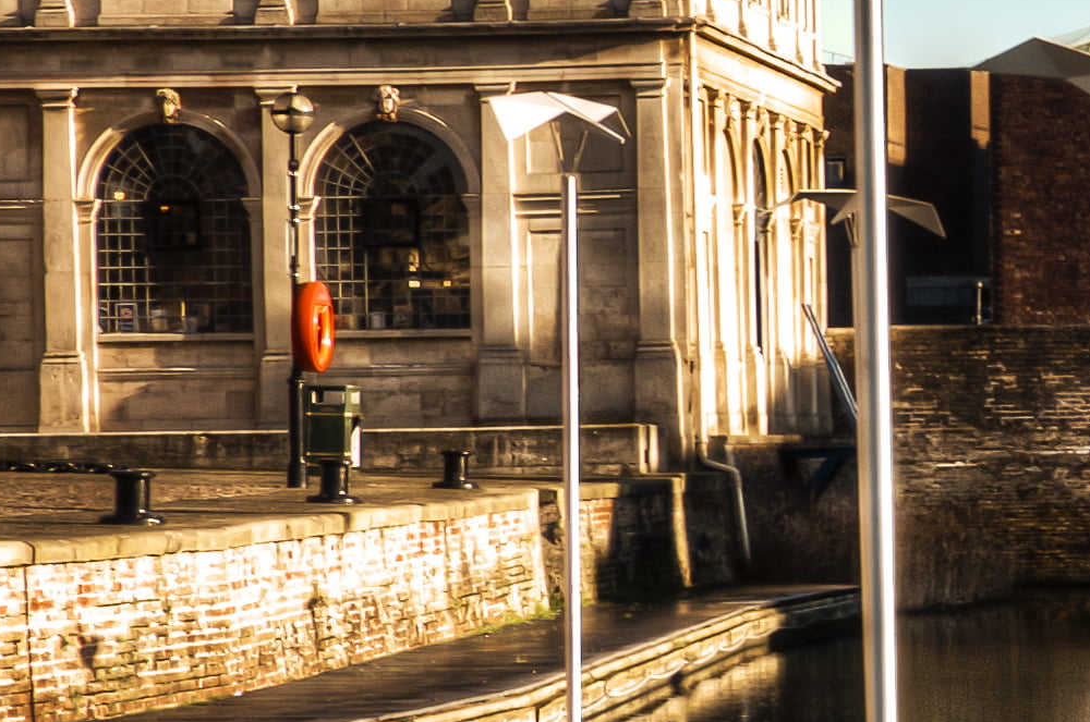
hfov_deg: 10.2
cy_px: 472
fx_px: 5833
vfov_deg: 7.1
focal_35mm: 193
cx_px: 1763
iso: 100
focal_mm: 26
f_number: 6.3
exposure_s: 1/250
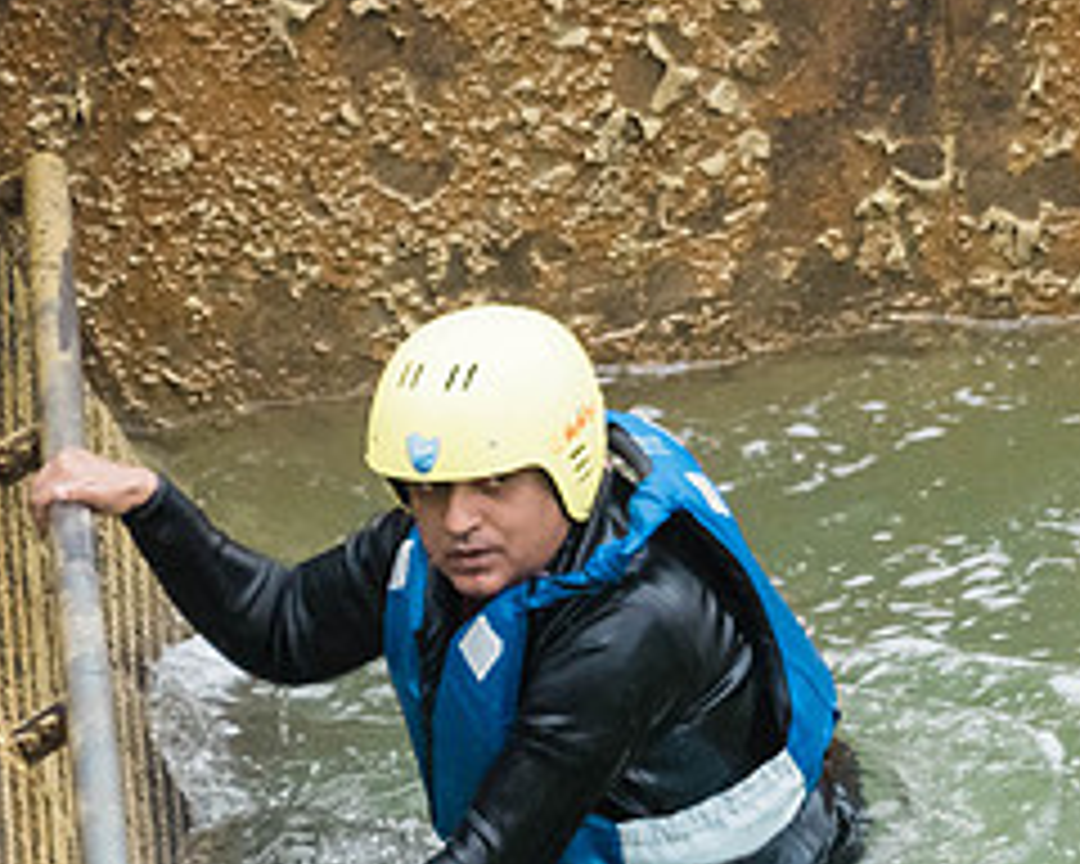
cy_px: 691
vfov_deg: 2.3
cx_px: 621
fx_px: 21767
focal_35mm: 681
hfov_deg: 2.8
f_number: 4
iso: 2500
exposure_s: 1/3200
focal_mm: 200
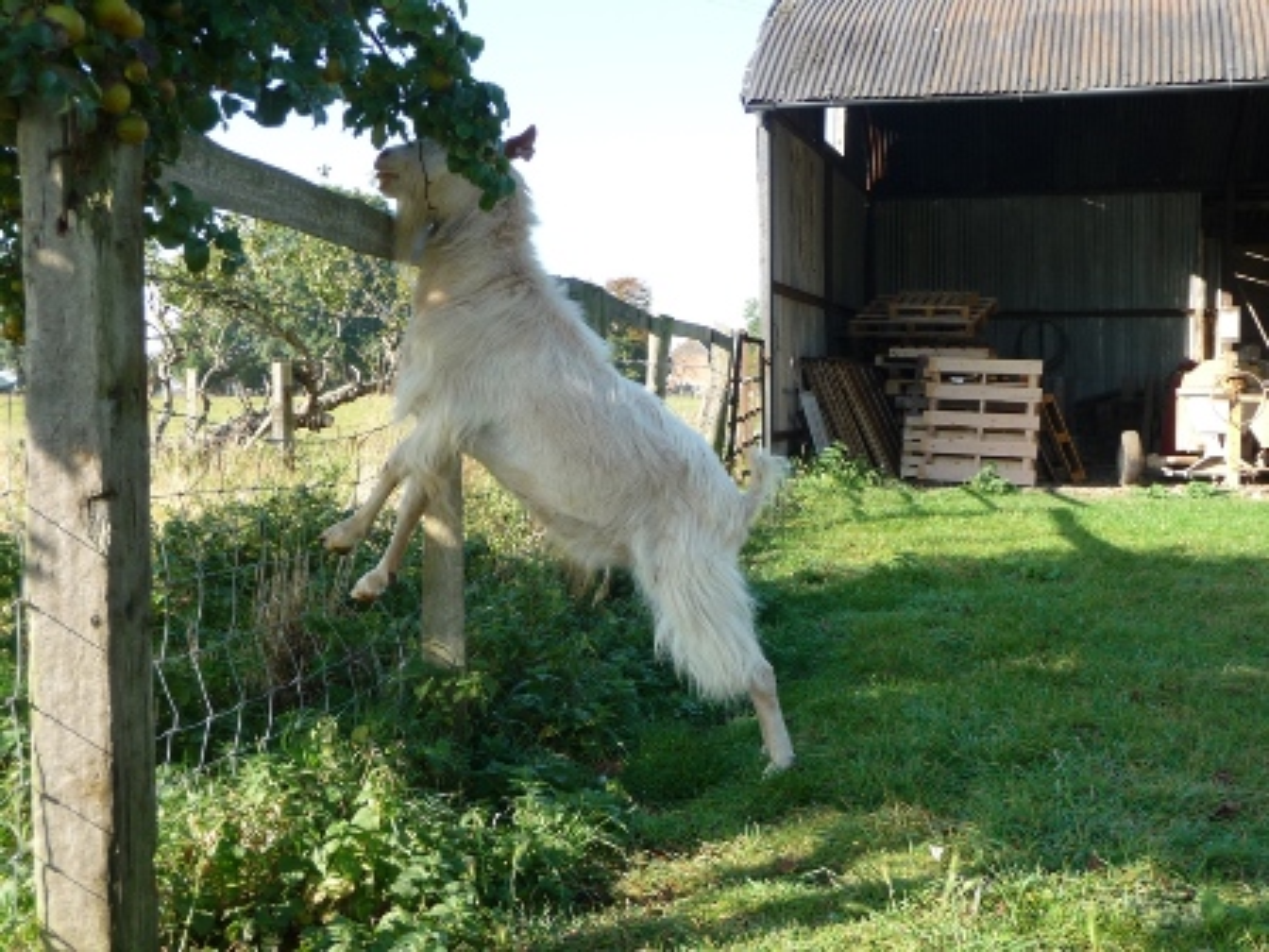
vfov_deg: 30.3
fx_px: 1760
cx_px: 634
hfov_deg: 39.7
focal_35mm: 48
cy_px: 476
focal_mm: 8
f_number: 4.2
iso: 100
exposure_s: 1/160
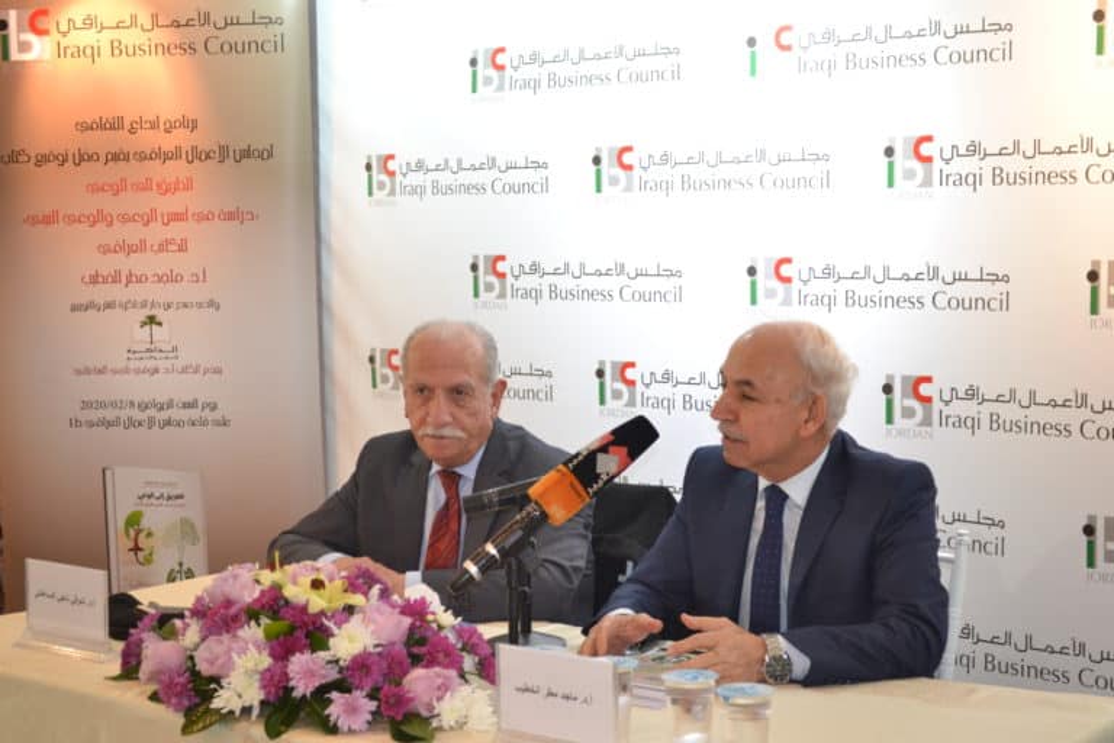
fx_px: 1857
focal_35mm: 60
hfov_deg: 33.4
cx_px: 557
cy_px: 372
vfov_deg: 22.6
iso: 800
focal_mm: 40
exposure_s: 1/25
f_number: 5.6
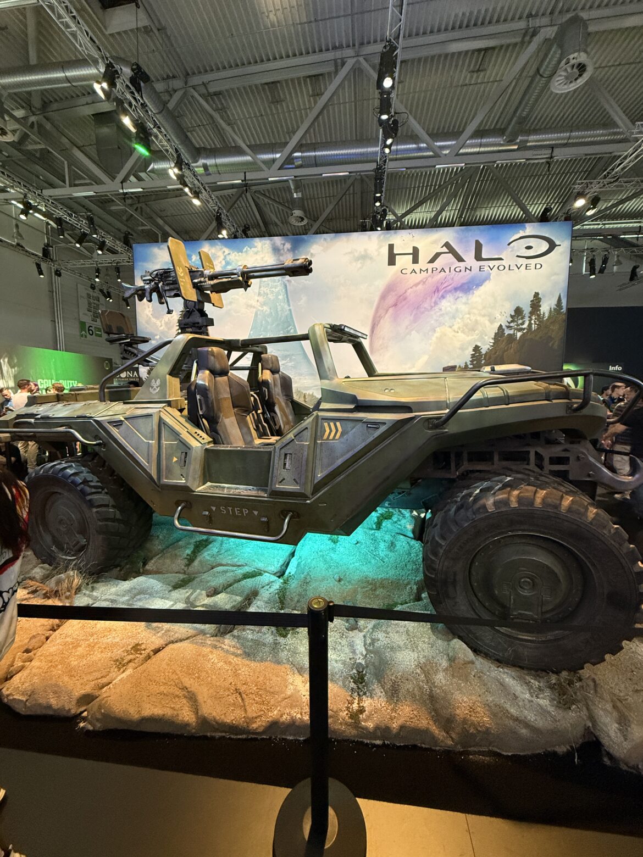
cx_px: 322
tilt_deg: -5.3
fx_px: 347
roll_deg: -0.6
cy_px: 428
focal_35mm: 14
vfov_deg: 102.1
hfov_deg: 85.7
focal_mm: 2.22
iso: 320
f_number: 2.2
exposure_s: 1/50
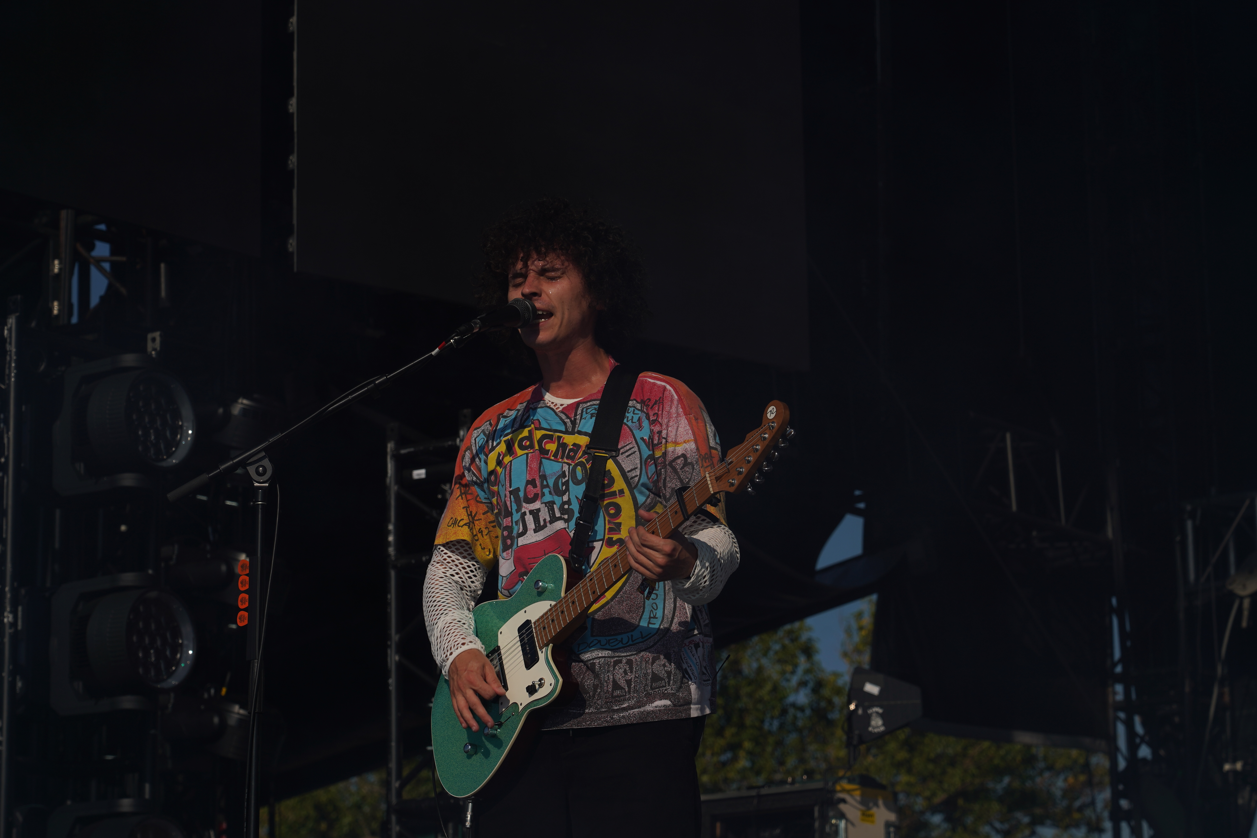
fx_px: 3666
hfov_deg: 19.5
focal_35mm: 105
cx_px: 628
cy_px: 419
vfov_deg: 13.0
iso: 100
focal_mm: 105
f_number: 8
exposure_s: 1/1000
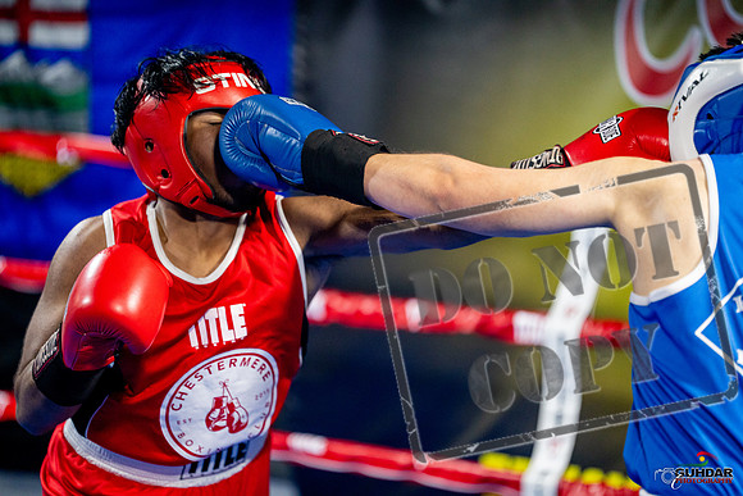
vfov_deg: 9.2
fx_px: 3096
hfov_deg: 13.7
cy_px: 248
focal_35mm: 150
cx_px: 372
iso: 4000
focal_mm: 150
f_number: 2
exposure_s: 1/800
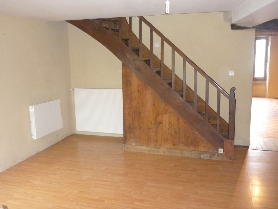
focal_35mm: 33
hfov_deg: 55.4
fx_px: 265
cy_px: 104
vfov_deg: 42.9
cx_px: 139
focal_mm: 5.5
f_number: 2.8
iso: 640
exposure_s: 1/8
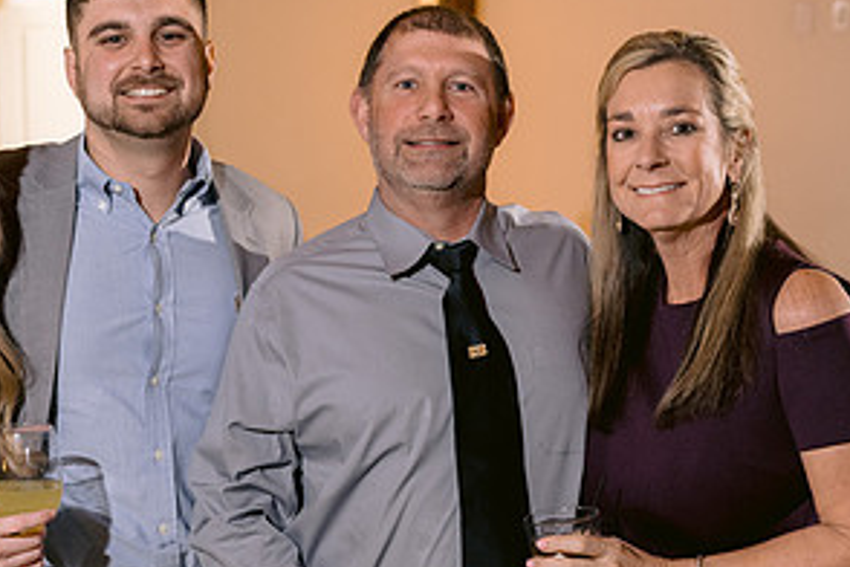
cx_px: 263
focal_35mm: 69
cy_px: 378
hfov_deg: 29.0
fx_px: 1629
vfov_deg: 19.7
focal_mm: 35
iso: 800
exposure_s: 1/125
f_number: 2.8
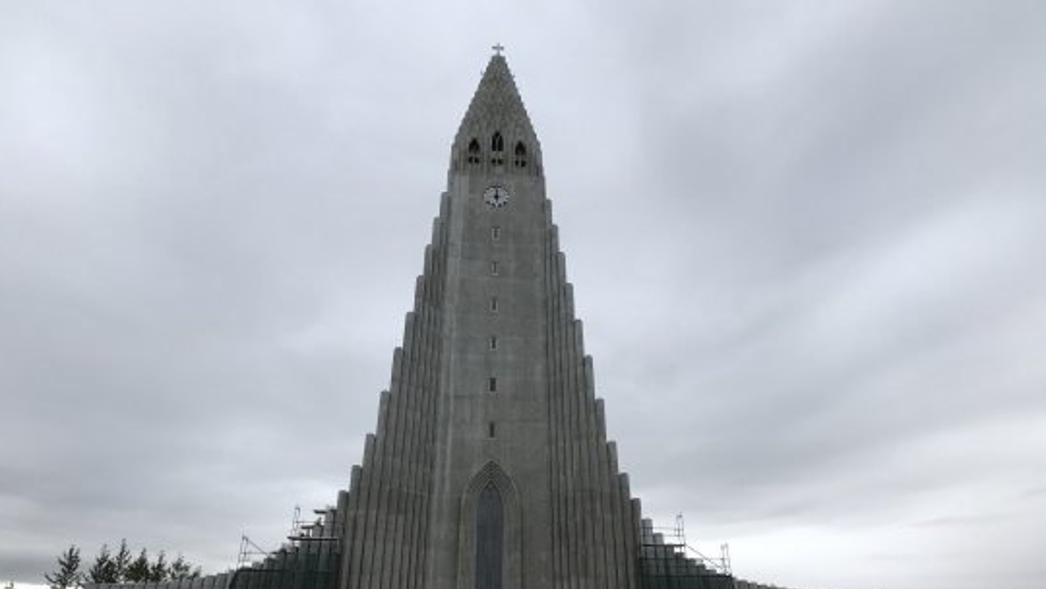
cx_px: 520
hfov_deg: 62.6
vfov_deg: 37.4
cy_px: 395
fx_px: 860
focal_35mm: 31
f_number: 1.8
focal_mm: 3.99
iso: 20
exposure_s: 1/454
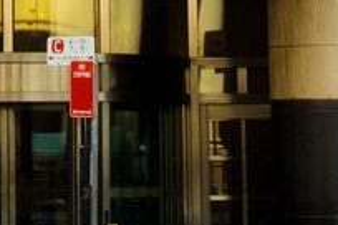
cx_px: 12
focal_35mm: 221
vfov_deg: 6.0
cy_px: -316
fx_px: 2075
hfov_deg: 9.3
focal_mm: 24
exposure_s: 1/40
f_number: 11
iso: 400
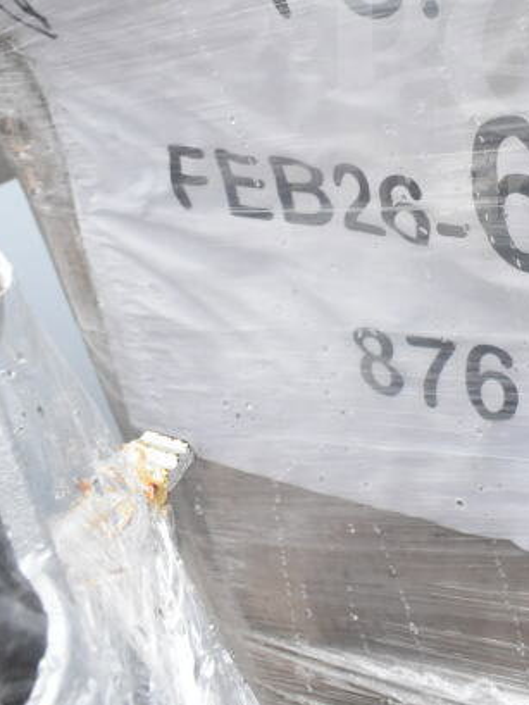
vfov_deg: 31.9
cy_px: 98
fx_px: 1181
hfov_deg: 24.5
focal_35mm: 58
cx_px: 484
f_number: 11
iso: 1600
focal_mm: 18
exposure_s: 1/500
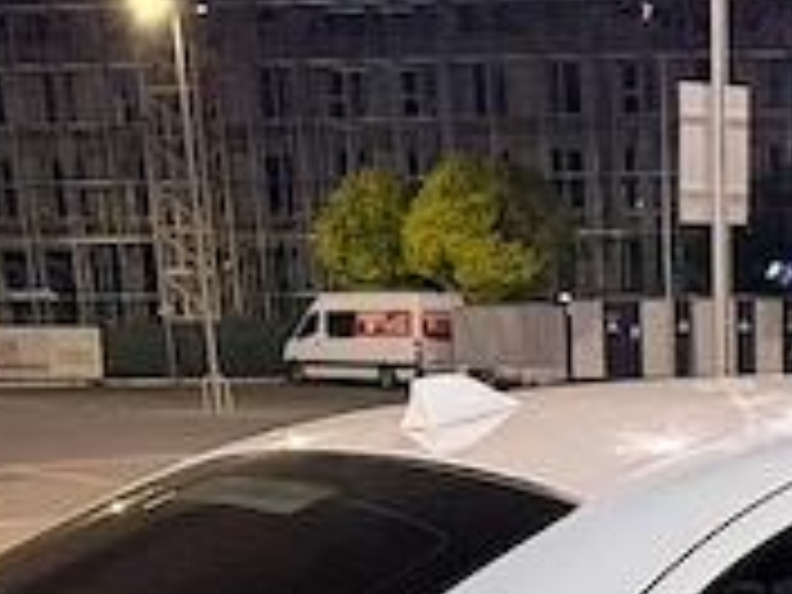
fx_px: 1876
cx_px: 778
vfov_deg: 16.0
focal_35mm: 82
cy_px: 968
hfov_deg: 22.9
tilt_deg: -19.8
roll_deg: +0.3
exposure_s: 1/50
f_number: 1.78
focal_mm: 6.76
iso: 400
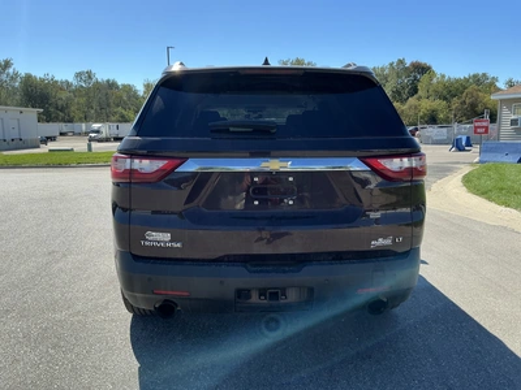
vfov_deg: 49.7
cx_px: 260
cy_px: 195
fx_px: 421
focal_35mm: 28
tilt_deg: -6.5
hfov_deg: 63.4
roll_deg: +1.1
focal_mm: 3
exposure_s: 1/1195
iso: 25
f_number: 1.8
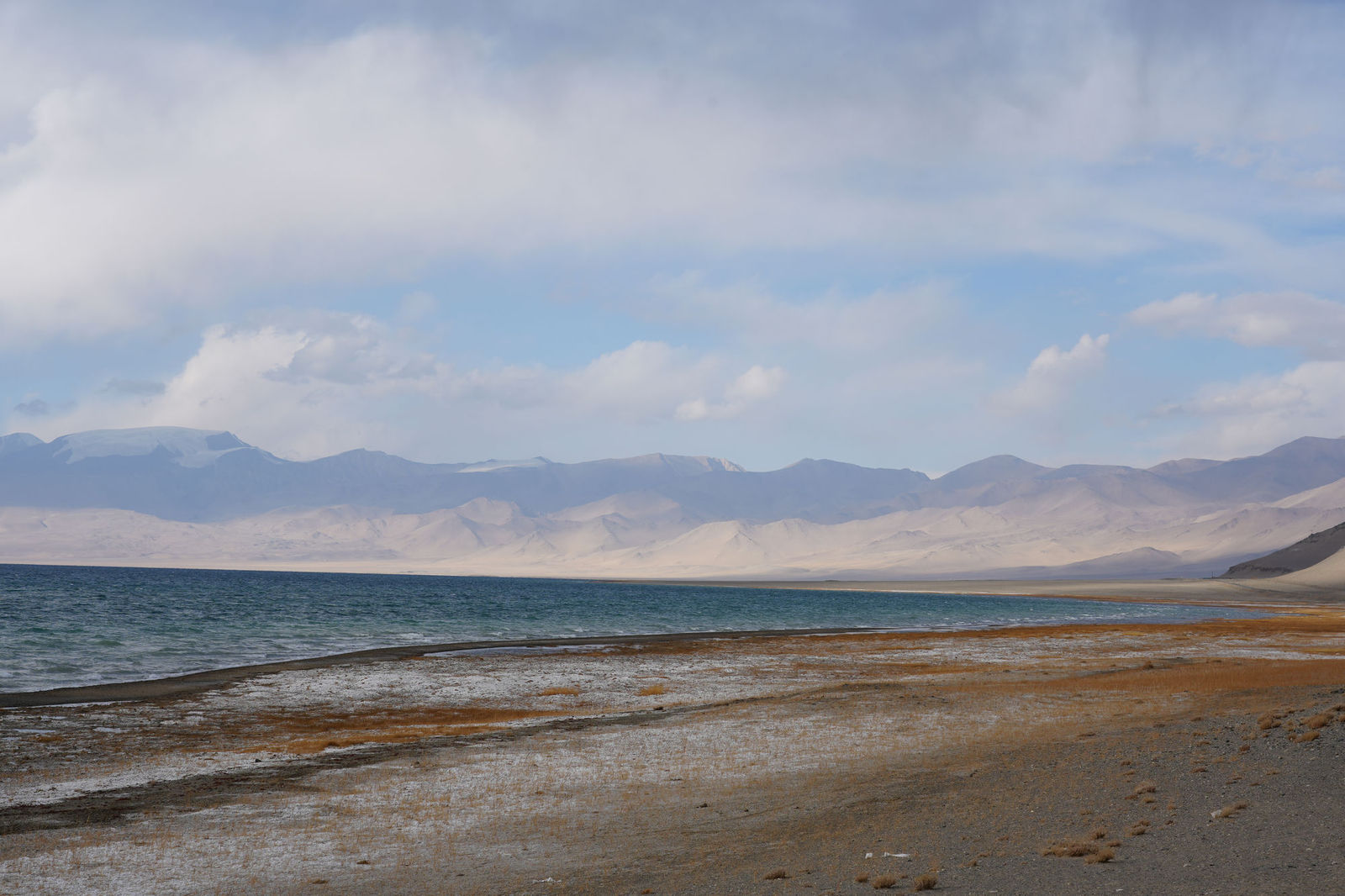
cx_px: 672
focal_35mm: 58
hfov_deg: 34.5
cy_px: 448
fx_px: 2166
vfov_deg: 23.4
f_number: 10
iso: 100
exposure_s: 1/160
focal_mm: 58
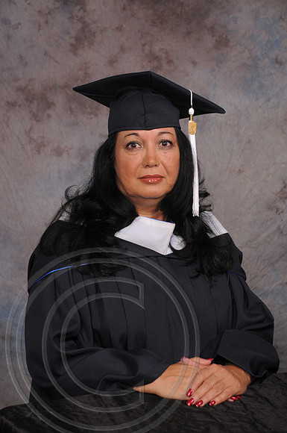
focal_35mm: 87
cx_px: 144
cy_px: 216
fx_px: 1043
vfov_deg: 23.4
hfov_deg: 15.7
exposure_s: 1/100
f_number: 5.6
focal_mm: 58
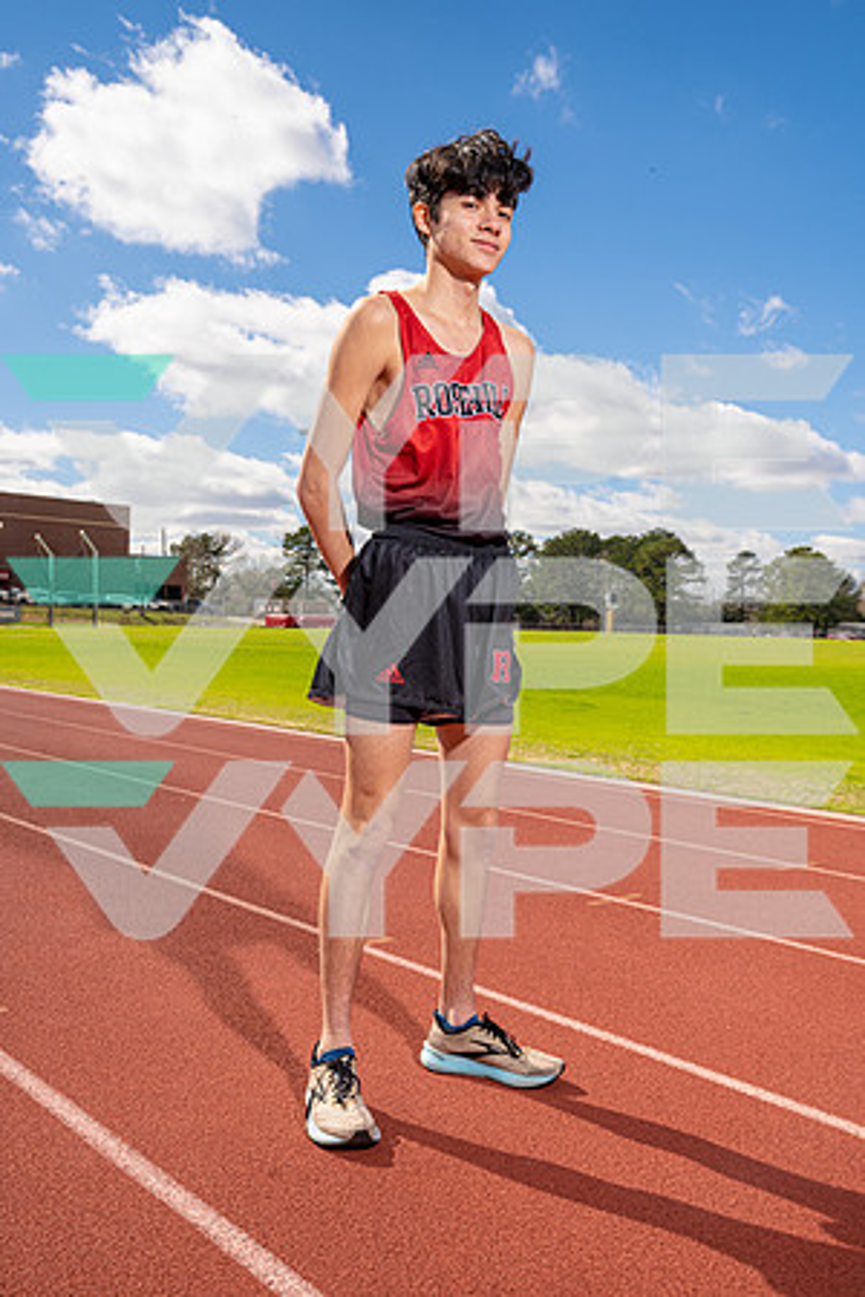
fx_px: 1189
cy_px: 648
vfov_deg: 57.2
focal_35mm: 33
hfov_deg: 40.0
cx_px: 432
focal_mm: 33
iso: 100
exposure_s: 1/250
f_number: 8
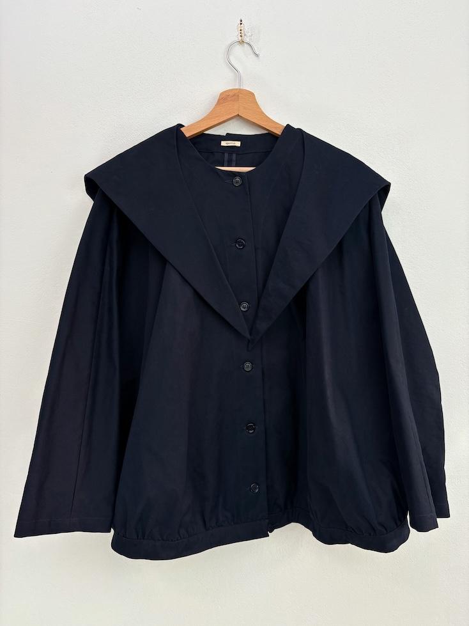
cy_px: 313
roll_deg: +2.2
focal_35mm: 26
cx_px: 234
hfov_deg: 53.1
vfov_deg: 67.3
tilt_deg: -5.6
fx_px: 470
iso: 32
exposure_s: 1/121
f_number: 1.6
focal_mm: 5.96
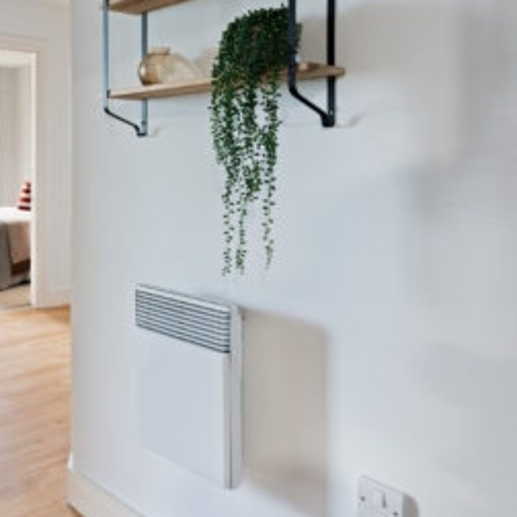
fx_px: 591
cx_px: 10
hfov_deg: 41.6
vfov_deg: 46.2
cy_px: 157
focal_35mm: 35
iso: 400
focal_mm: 17
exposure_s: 1/1.25
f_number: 8
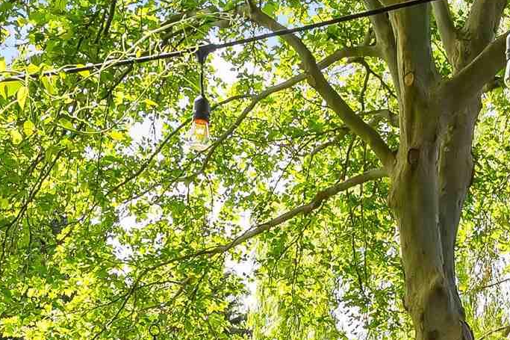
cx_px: 316
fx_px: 1052
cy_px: 506
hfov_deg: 27.2
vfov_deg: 16.7
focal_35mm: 74
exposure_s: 1/5
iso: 400
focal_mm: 16.5
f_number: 8
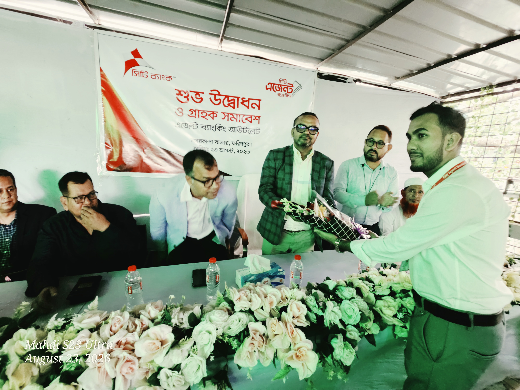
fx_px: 195
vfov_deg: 89.9
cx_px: 260
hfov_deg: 106.2
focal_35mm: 13
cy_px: 195
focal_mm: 2.2
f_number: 2.2
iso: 1000
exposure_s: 1/24
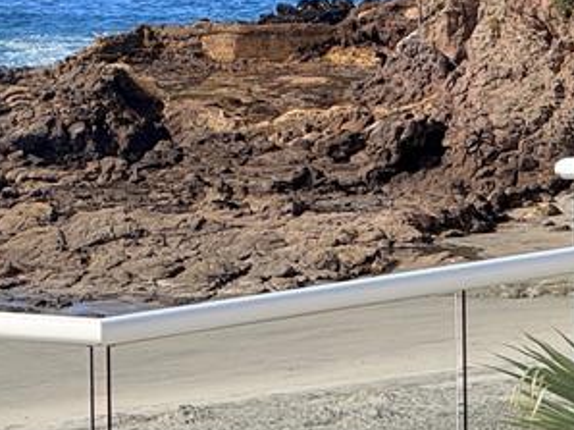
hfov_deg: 4.8
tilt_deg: -1.6
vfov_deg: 3.6
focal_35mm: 413
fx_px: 6843
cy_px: -108
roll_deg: +0.2
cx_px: 641
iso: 64
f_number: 2.8
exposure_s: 1/2525
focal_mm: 15.66
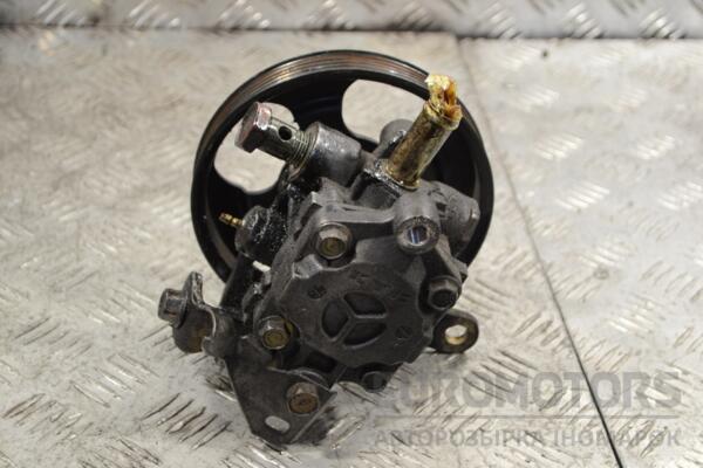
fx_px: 1523
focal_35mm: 78
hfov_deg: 26.0
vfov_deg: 17.5
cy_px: 234
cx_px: 352
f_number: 5.6
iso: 450
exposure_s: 1/30
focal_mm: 52
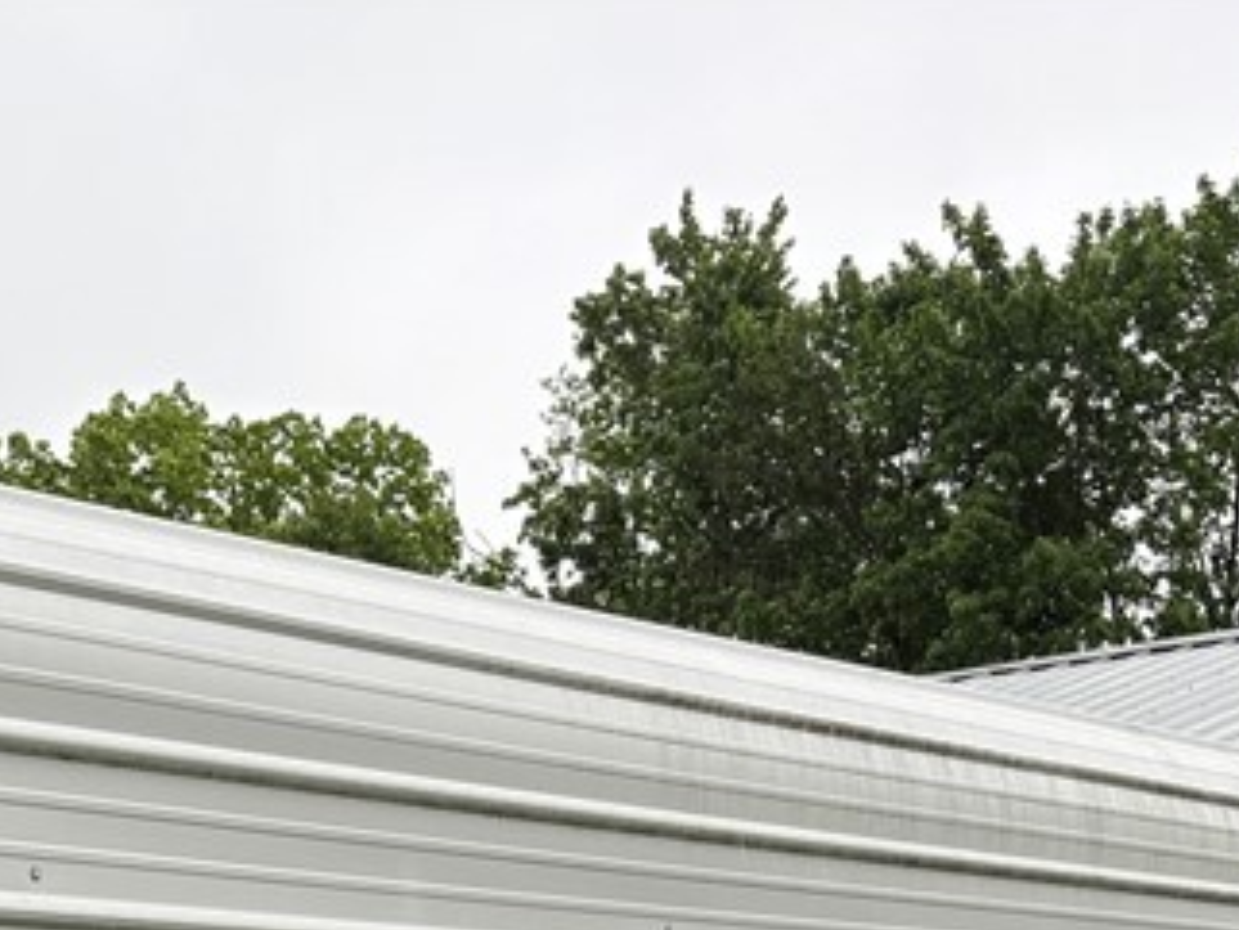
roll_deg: -0.2
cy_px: 1463
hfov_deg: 23.5
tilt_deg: -4.6
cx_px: 614
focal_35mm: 83
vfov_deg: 16.0
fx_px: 2972
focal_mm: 5.96
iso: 50
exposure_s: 1/618
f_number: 1.6
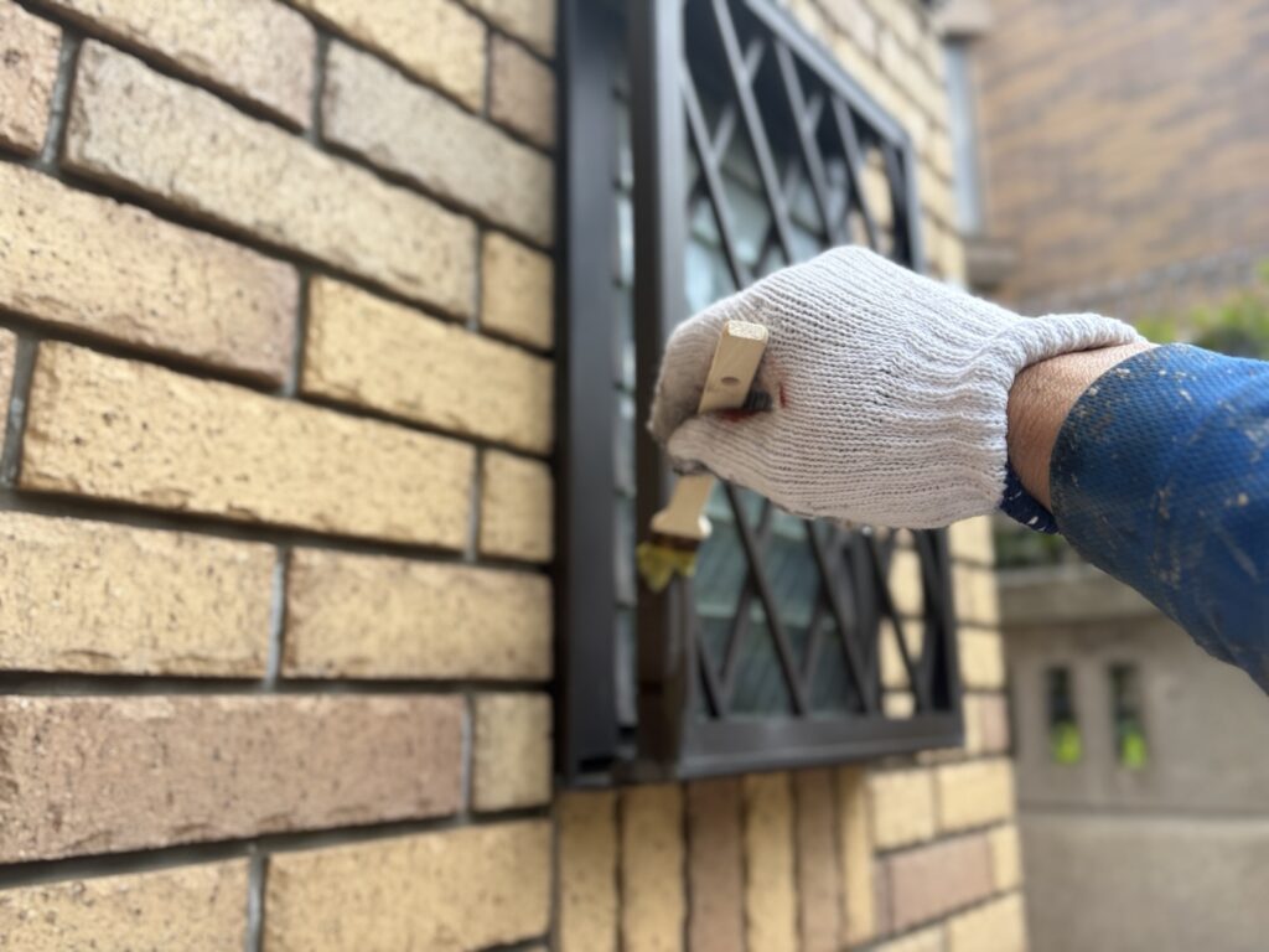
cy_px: 476
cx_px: 634
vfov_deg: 53.1
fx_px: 953
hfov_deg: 67.3
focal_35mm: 26
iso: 50
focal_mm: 5.96
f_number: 1.6
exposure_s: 1/618
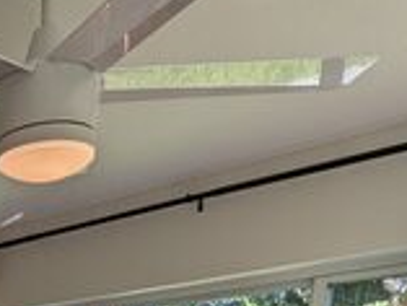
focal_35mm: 55
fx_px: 647
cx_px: -111
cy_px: 617
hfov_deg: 28.9
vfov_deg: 18.0
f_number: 2.2
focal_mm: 1.95
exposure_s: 1/337
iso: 39
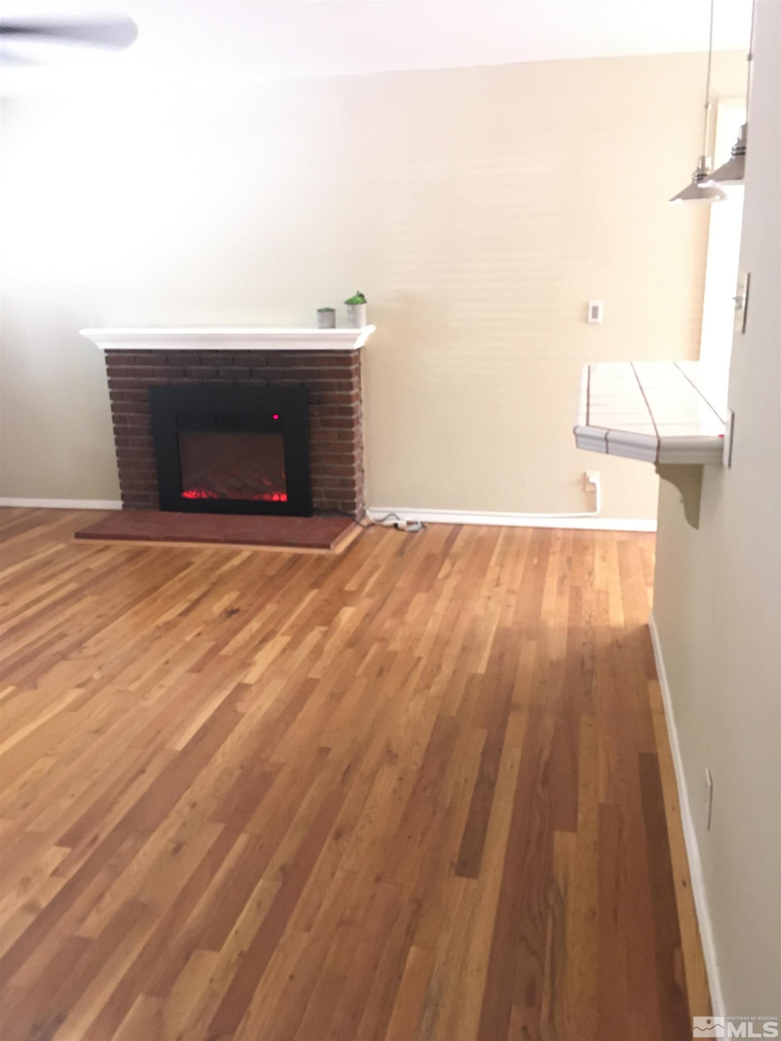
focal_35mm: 29
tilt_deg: -15.1
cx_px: 390
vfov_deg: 61.7
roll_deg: +0.9
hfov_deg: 48.2
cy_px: 520
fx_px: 872
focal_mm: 4.15
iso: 200
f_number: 2.2
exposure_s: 1/15
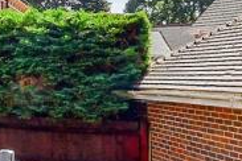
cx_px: -169
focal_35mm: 84
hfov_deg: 19.4
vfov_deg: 16.2
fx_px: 565
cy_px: 51
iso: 250
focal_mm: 10
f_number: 8
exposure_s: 1/320
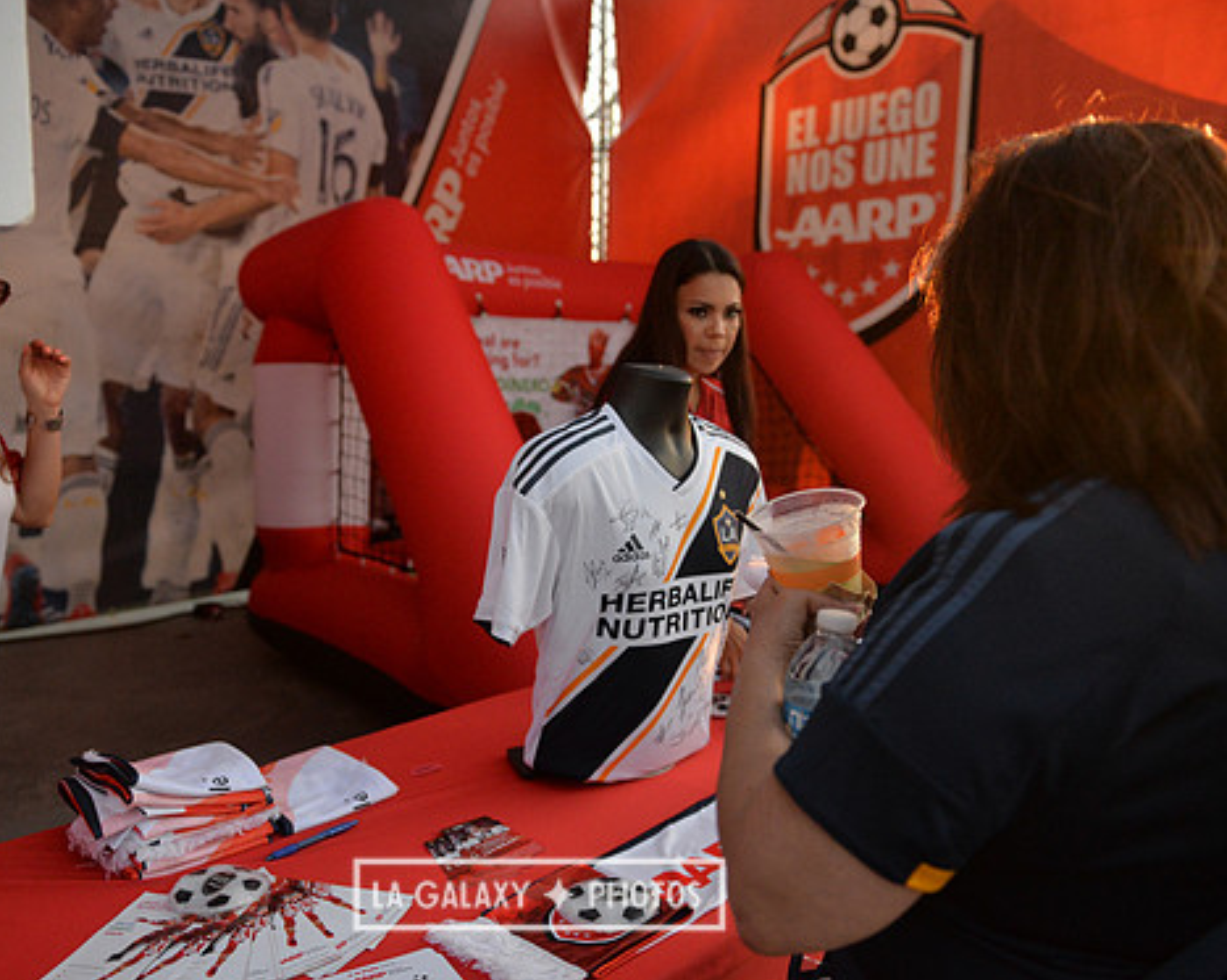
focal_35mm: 28
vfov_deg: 51.5
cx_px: 539
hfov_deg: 62.0
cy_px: 501
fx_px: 1016
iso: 2500
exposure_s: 1/4000
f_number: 2.8
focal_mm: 24
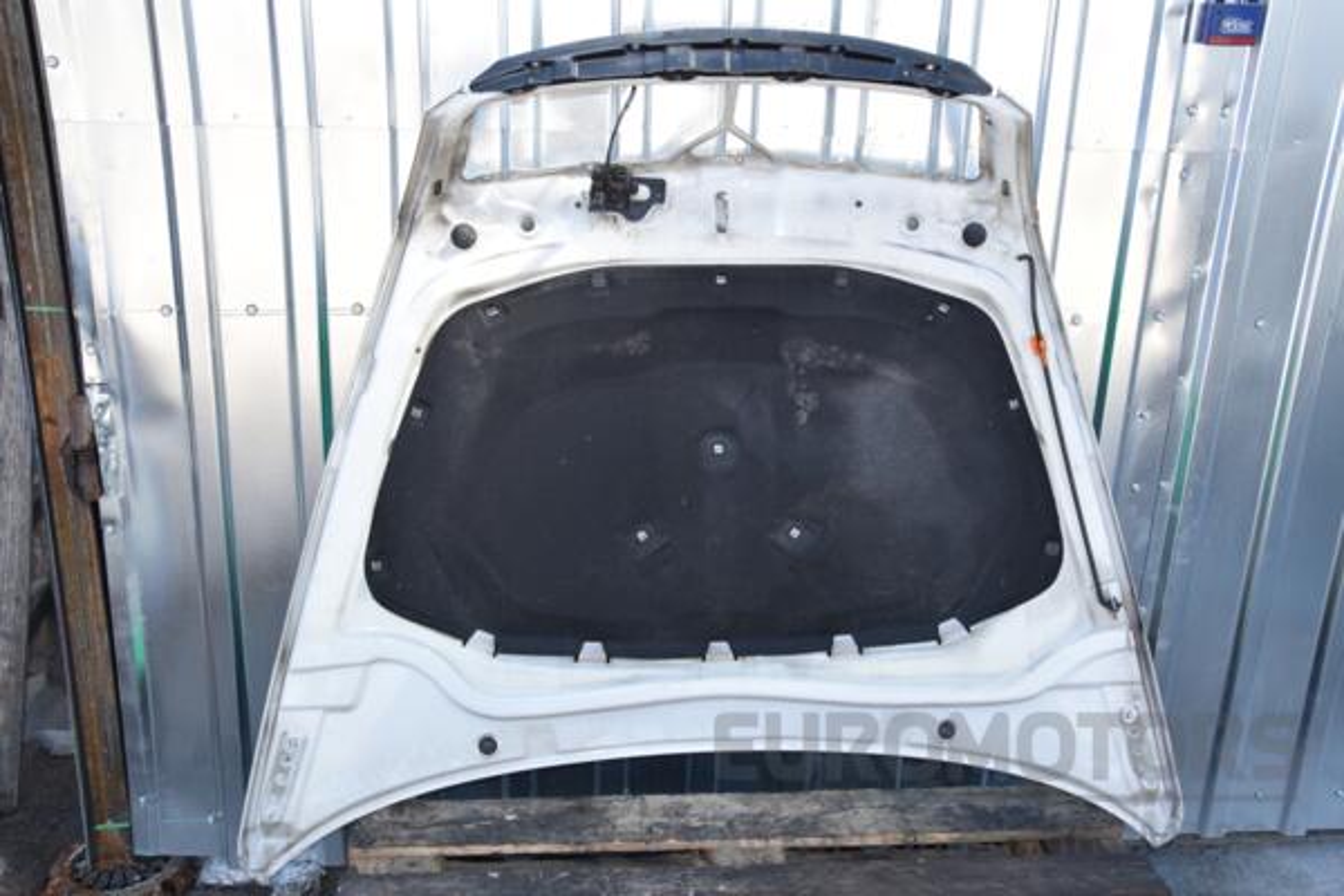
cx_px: 672
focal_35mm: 36
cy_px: 448
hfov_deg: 53.1
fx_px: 1344
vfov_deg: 36.9
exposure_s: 1/200
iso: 800
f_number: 11
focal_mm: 24
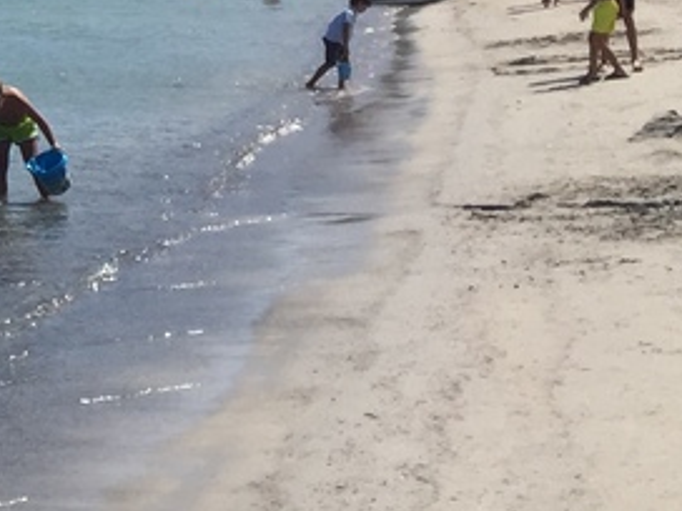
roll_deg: -0.9
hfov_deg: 13.7
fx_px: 2522
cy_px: -100
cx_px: -559
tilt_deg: +1.3
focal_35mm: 128
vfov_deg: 11.4
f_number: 2.2
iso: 32
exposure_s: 1/3597
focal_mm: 4.15
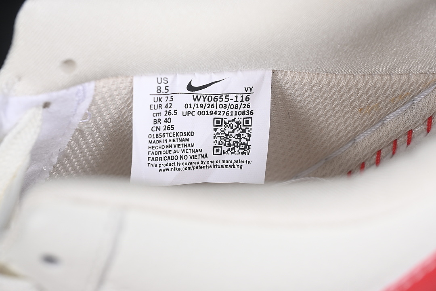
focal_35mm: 75
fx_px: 908
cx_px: 218
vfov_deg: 18.2
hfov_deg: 27.0
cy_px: 146
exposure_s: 1/80
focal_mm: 50
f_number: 7.1
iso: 160
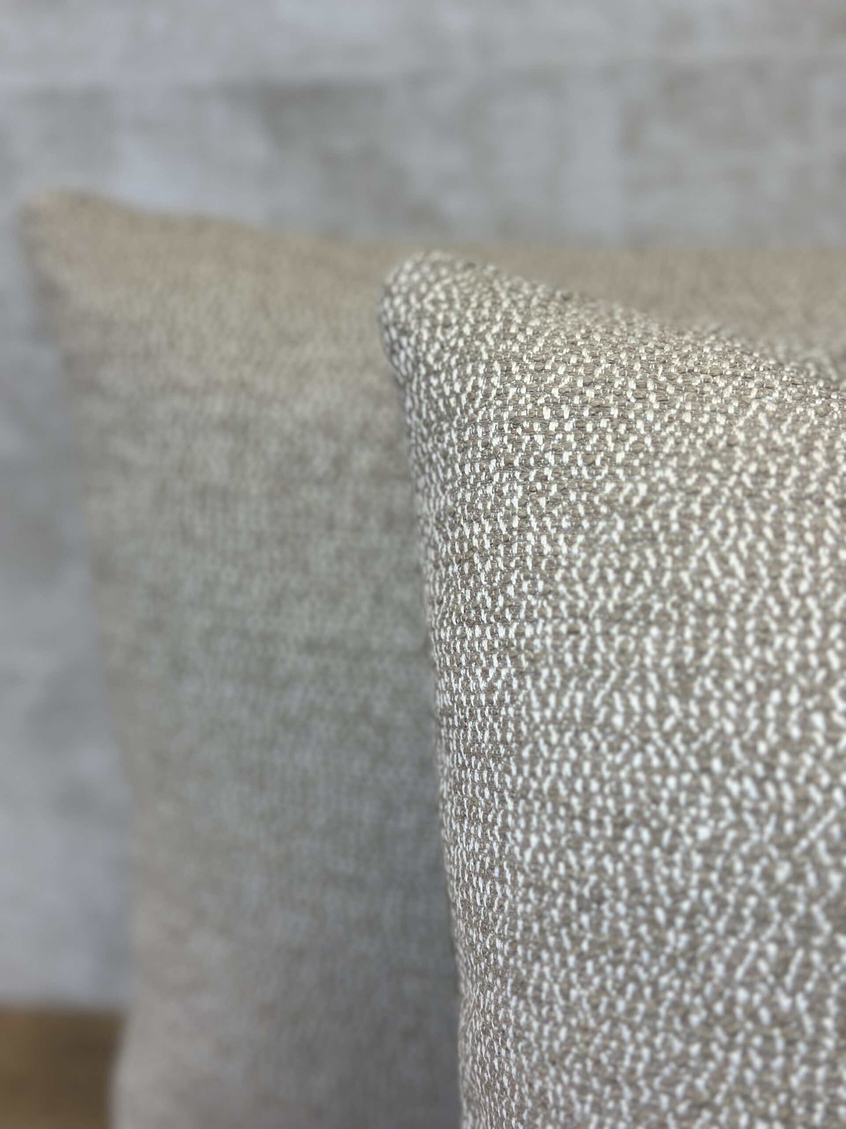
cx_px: 423
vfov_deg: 39.7
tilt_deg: -16.8
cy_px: 564
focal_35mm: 48
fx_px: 1564
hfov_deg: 30.3
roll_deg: +2.4
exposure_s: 1/280
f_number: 1.78
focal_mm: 6.86
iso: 80
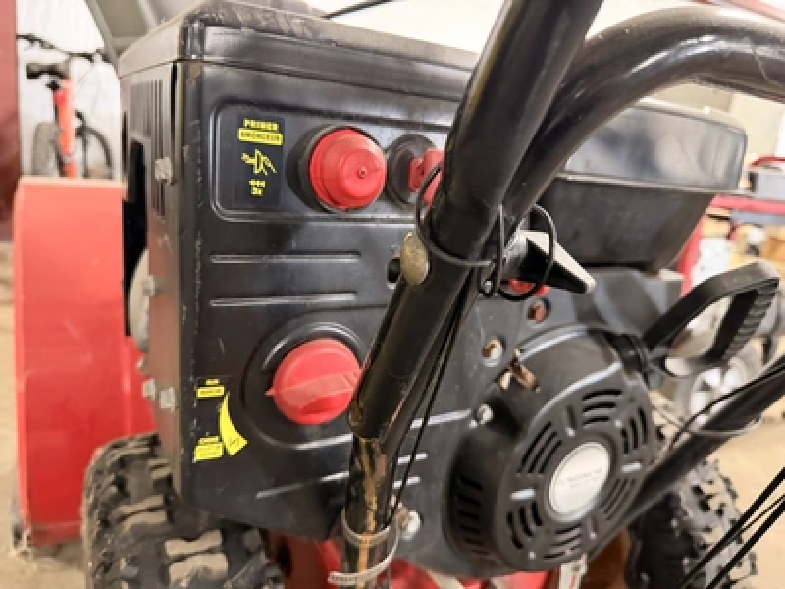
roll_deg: -5.7
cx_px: 392
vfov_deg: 56.8
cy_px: 294
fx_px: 544
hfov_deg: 71.6
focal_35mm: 24
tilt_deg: -13.5
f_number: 1.78
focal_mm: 6.76
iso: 800
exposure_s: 1/30
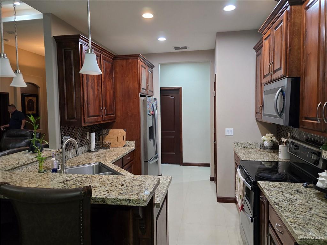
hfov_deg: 73.9
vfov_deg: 58.9
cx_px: 164
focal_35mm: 23
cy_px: 122
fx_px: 217
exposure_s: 1/120
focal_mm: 6.3
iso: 800
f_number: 1.7
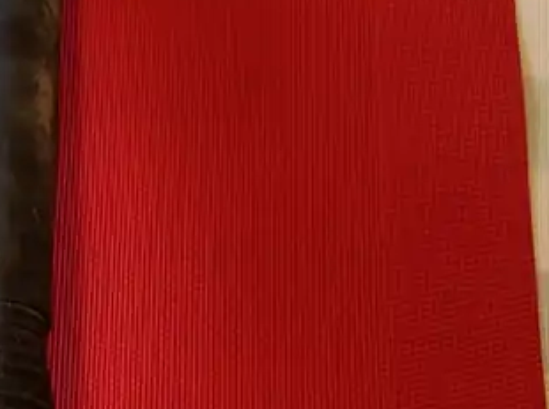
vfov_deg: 13.0
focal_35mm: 113
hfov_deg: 16.7
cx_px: -108
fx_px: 1788
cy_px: 329
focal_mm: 4.28
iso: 64
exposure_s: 1/24
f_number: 2.4
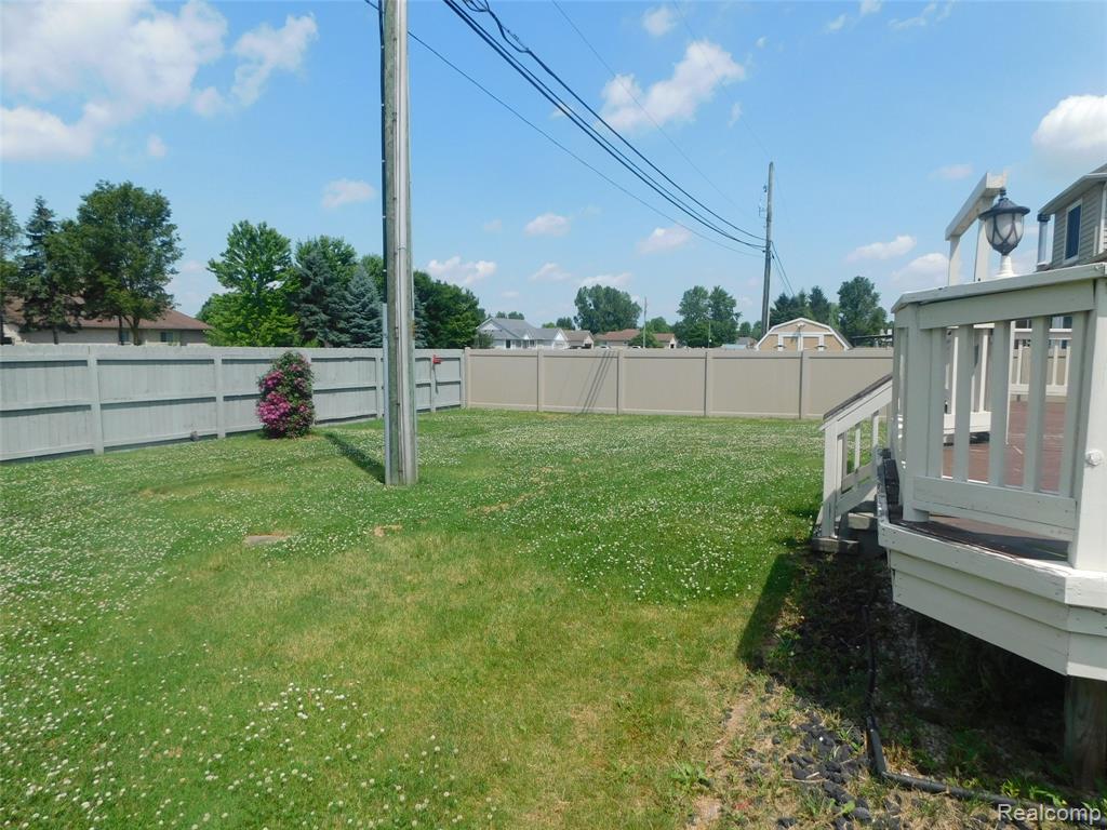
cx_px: 554
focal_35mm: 23
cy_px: 415
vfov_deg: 58.9
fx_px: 736
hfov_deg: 73.9
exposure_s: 1/500
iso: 125
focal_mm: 4
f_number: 6
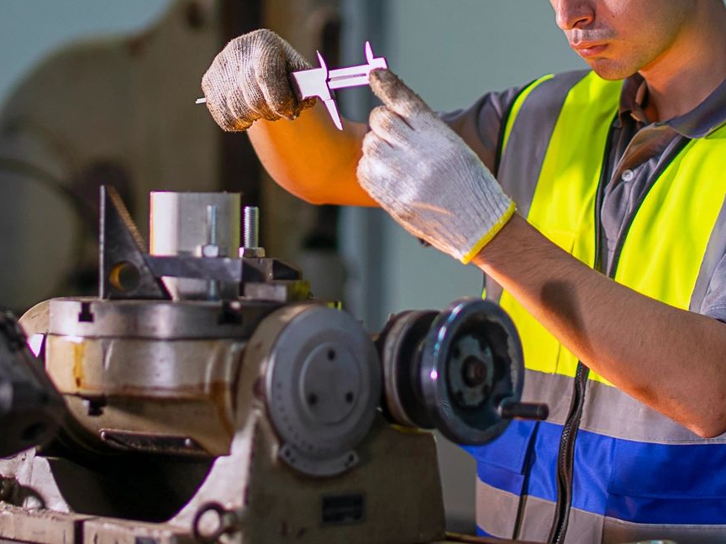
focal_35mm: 118
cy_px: 89
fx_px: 2475
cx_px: 417
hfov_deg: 16.7
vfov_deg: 12.5
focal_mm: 50
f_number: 1.4
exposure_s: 1/400
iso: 100
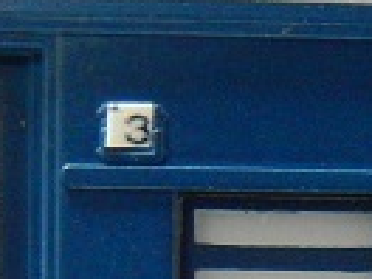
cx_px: 375
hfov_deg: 9.6
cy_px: 488
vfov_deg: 7.1
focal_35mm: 205
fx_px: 2203
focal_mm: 8.1
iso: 800
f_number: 4.3
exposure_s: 1/3
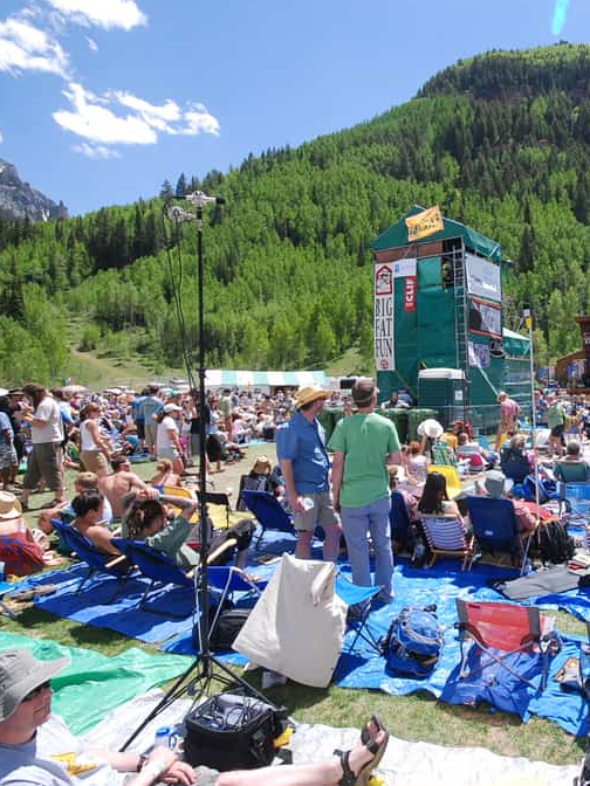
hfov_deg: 56.1
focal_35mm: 22
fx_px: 500
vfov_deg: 76.4
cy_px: 395
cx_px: 482
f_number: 10
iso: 320
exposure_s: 1/250
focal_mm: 10
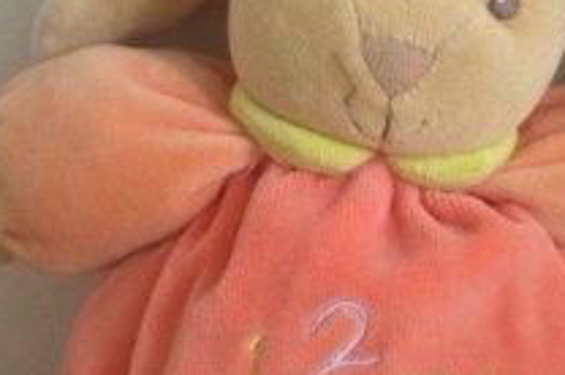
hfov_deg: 20.6
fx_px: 1551
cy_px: 264
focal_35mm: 99
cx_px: 386
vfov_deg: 13.7
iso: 200
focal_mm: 6.3
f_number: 3.1
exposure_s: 1/38
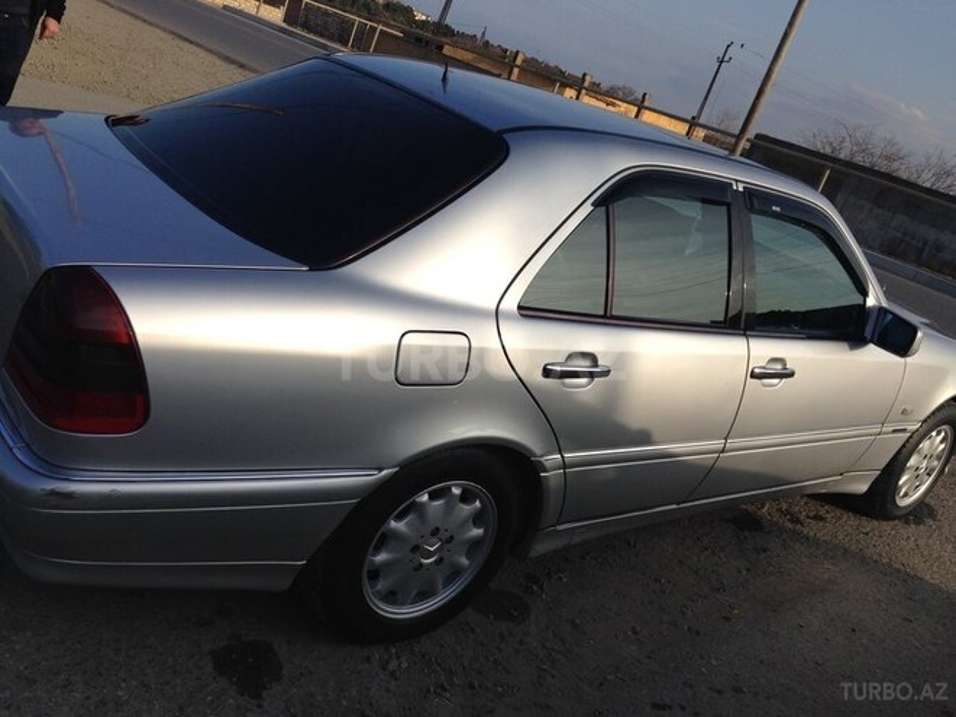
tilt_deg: -16.7
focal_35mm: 33
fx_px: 911
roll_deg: -18.3
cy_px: 358
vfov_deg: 42.9
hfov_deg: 55.4
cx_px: 478
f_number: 2.4
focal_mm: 4.12
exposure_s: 1/1695
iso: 50
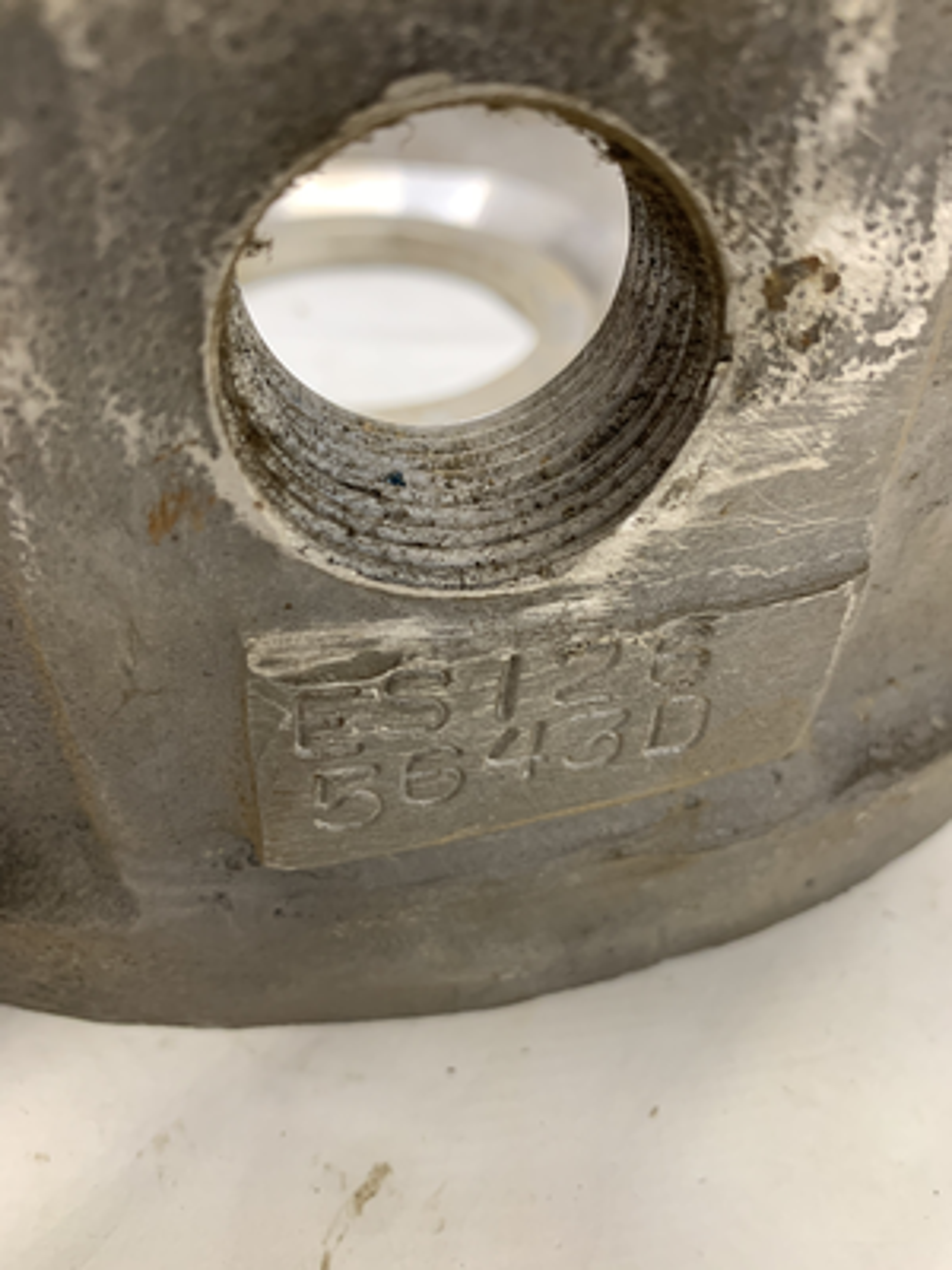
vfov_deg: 67.3
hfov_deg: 53.1
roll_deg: -1.7
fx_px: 953
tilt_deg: -43.9
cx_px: 476
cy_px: 635
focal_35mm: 26
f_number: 1.8
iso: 160
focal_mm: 4.25
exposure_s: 1/60
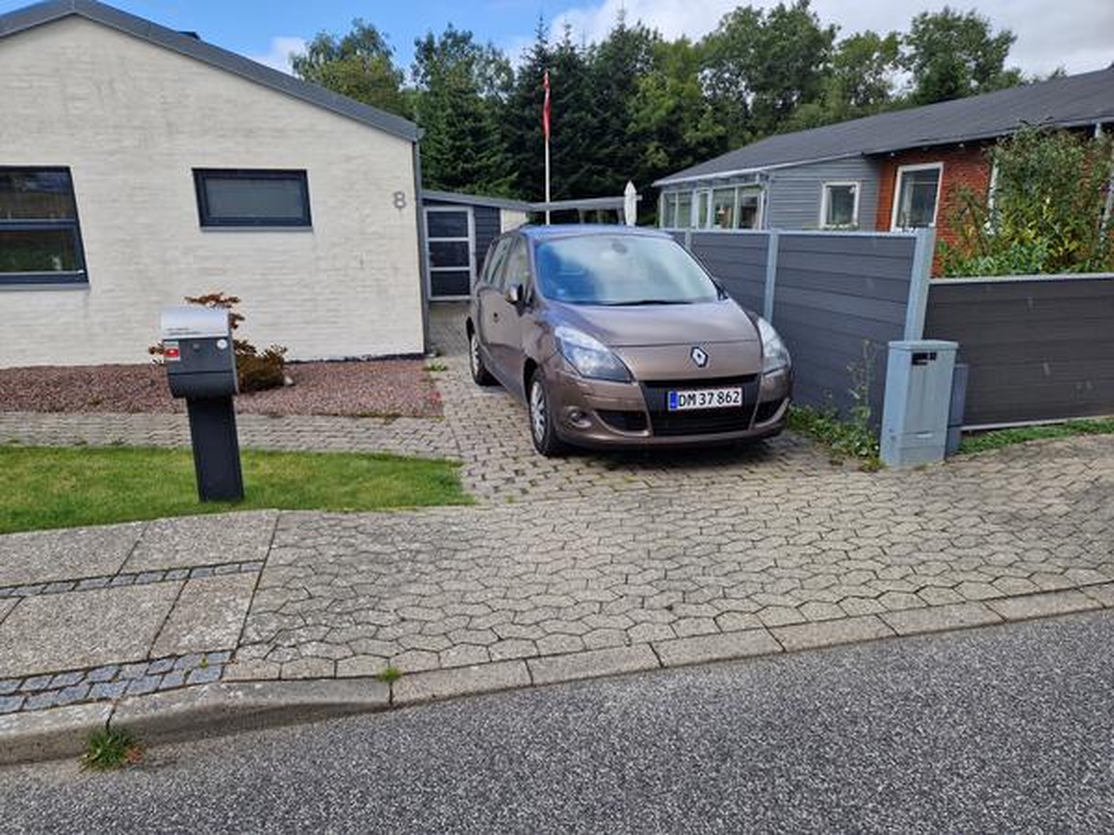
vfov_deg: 58.9
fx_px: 740
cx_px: 557
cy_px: 418
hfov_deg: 73.9
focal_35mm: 23
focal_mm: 5.4
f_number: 1.8
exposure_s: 1/558
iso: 50
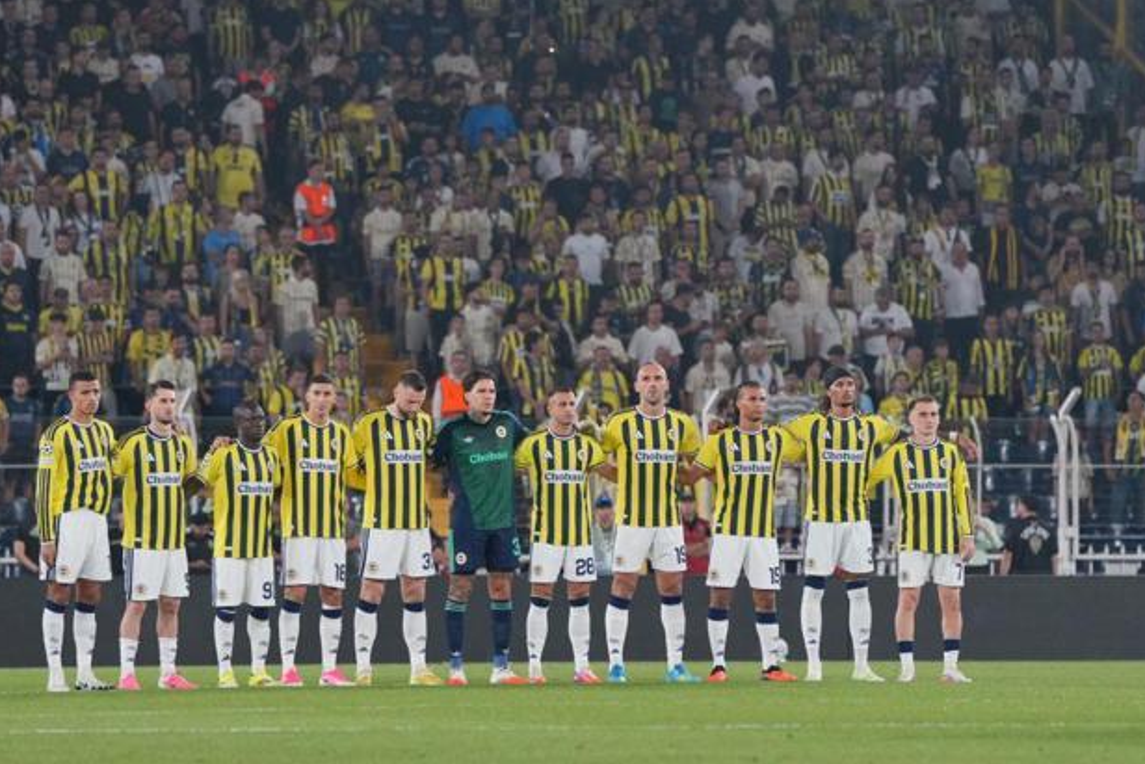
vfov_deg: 3.7
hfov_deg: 5.5
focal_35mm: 375
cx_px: 532
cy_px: 351
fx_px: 11929
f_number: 3.5
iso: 1600
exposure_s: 1/1250
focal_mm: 200
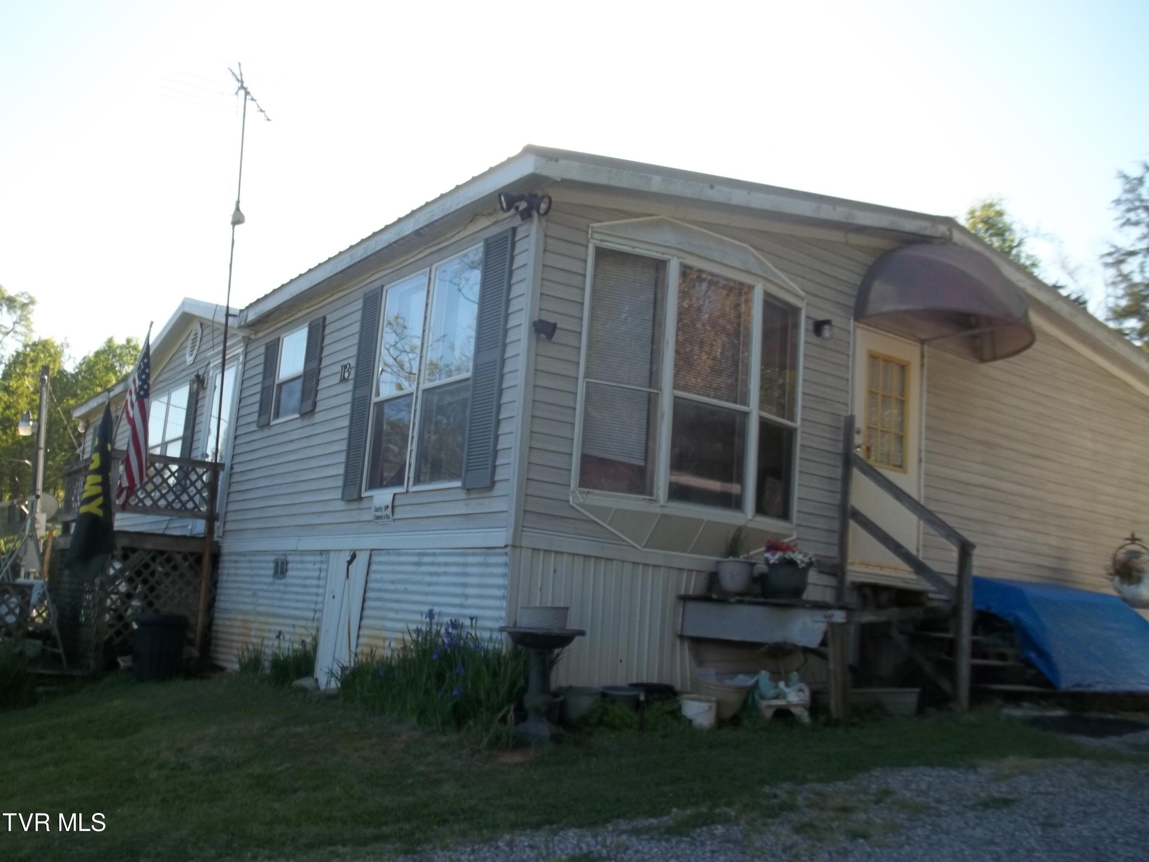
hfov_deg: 55.4
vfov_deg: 42.9
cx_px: 574
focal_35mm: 33
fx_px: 1095
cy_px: 431
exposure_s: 1/320
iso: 64
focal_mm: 5.9
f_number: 3.3
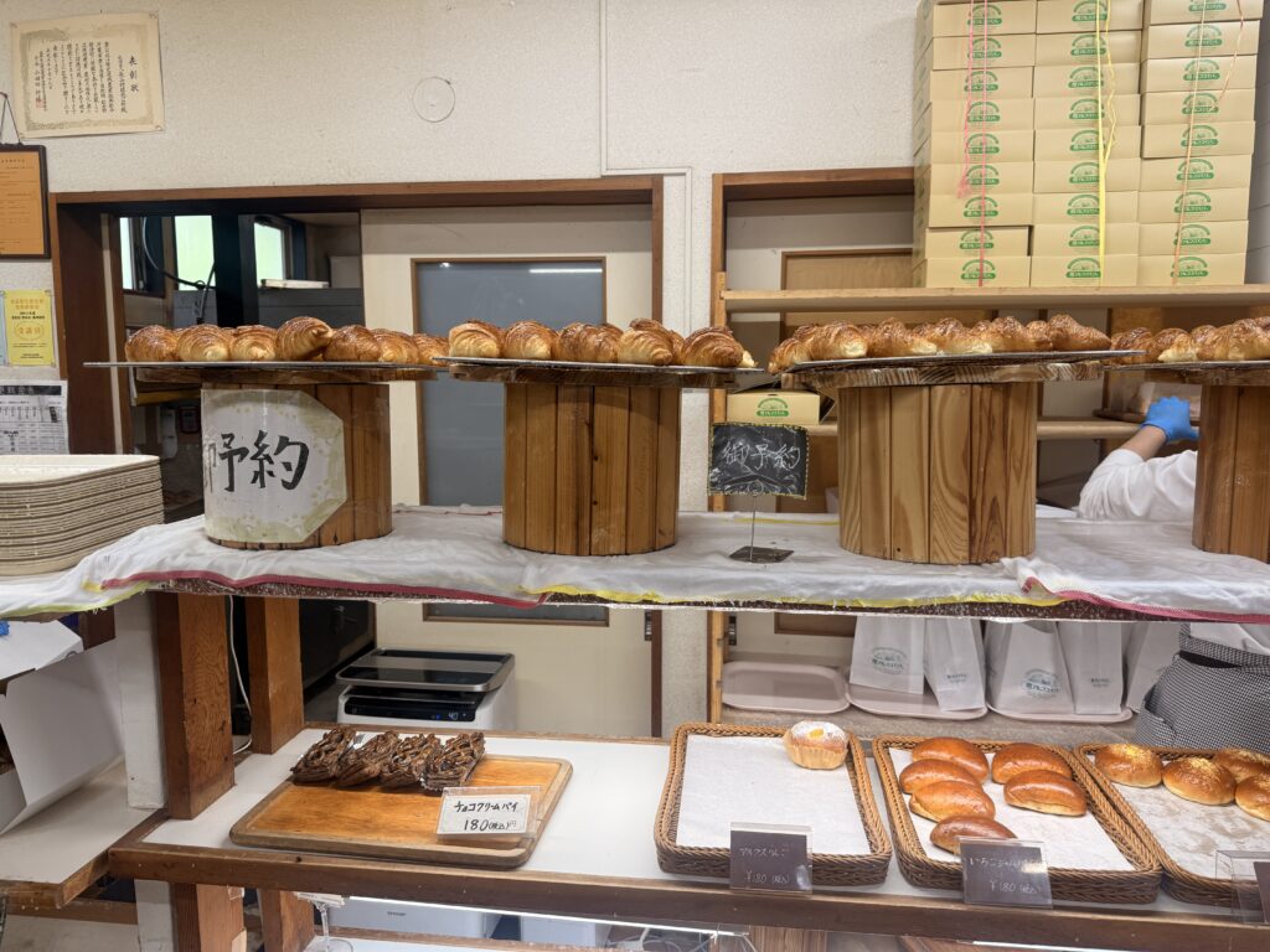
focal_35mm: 24
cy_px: 476
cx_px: 635
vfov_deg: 56.8
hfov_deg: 71.6
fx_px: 881
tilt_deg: -7.3
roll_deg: -1.5
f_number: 1.78
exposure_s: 1/142
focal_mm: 6.76
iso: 80
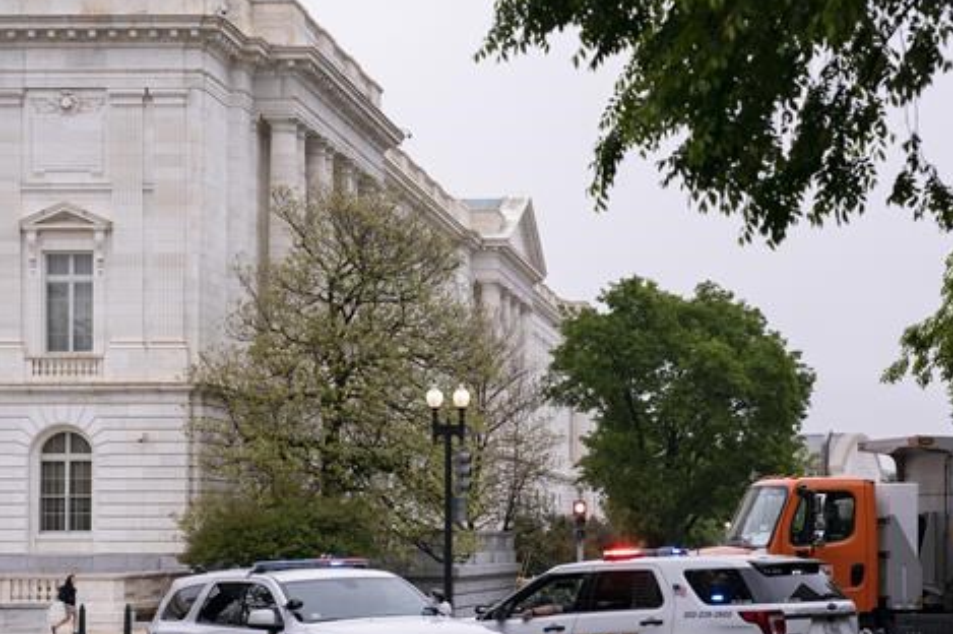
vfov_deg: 14.1
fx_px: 2566
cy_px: 385
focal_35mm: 97
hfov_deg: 21.0
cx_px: 461
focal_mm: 70
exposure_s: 1/640
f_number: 5.6
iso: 640
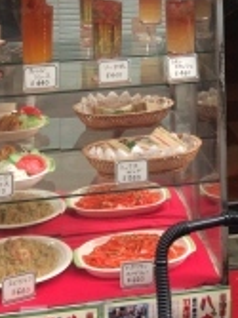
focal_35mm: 87
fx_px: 799
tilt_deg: -2.6
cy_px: -126
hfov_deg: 16.8
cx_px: 197
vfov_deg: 20.1
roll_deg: +1.2
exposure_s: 1/30
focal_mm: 4.15
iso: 40
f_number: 2.2
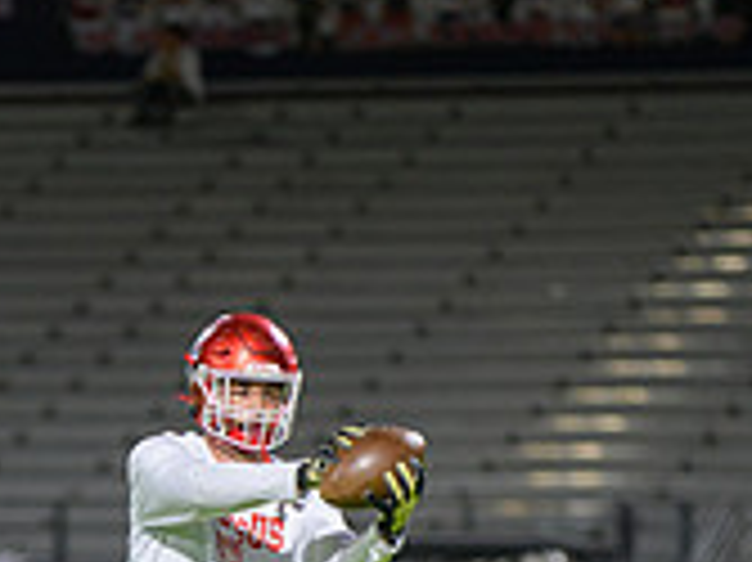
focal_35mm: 440
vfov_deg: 3.4
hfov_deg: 4.5
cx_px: 171
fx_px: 9552
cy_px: 692
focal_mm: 170
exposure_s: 1/250
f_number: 2.8
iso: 1250
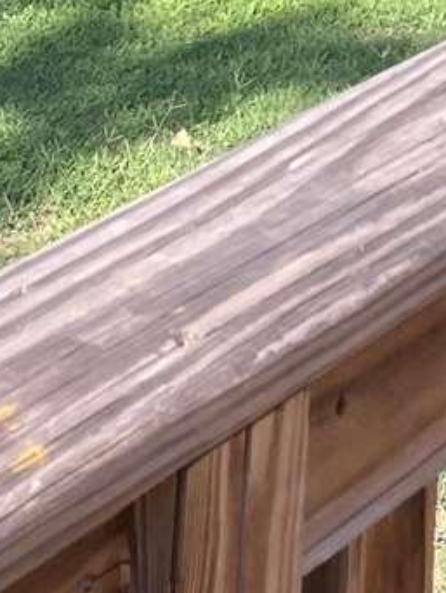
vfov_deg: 10.2
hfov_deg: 8.4
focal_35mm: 175
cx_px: 533
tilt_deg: -1.3
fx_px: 3003
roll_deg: -2.2
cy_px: -695
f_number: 1.6
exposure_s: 1/639
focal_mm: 5.1
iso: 50
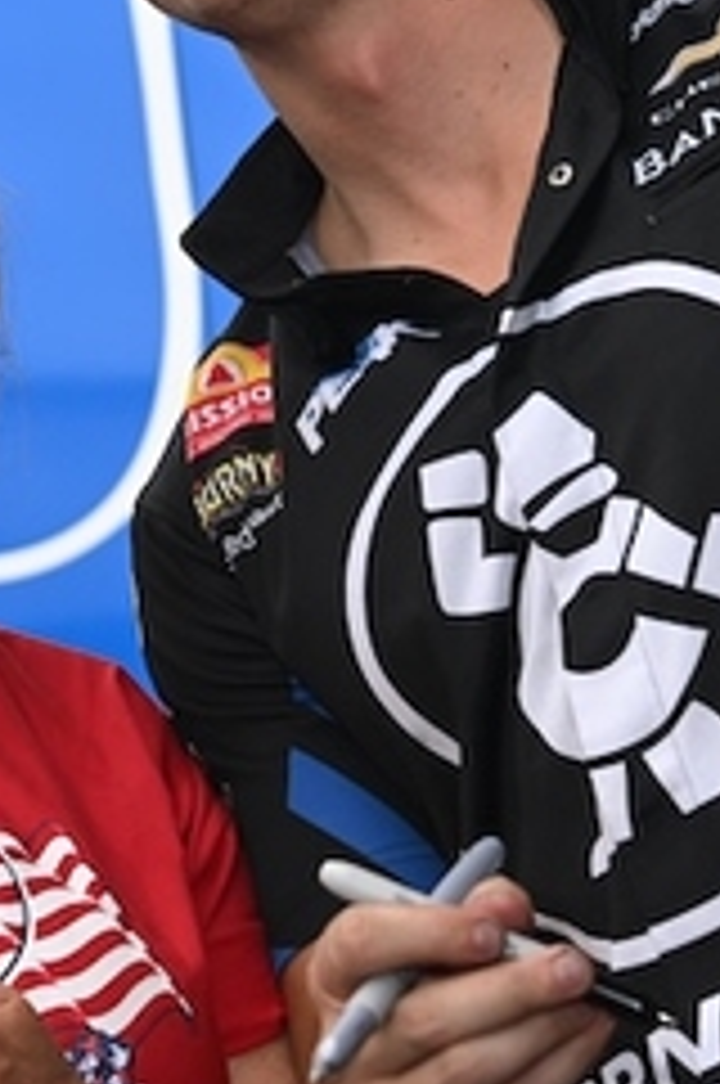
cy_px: 85
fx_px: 5054
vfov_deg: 12.2
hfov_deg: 8.1
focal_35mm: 168
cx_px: 79
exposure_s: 1/500
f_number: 5.6
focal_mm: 52
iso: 200
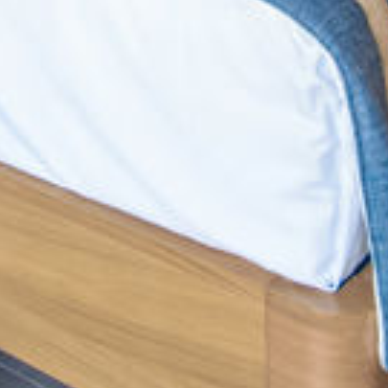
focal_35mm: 116
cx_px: -282
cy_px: -560
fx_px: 1471
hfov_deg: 13.6
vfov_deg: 12.0
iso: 400
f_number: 9
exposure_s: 1/20
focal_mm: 18
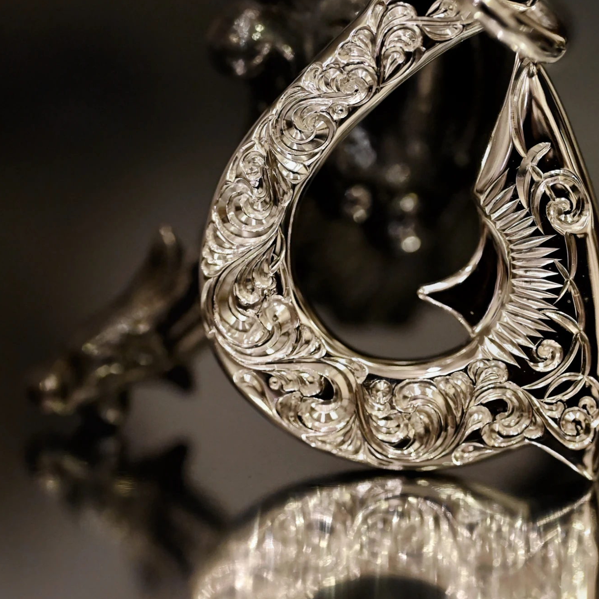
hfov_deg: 9.1
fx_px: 3759
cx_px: 369
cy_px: 289
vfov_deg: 9.1
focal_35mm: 192
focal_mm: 105
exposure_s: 1/200
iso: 6400
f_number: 3.5
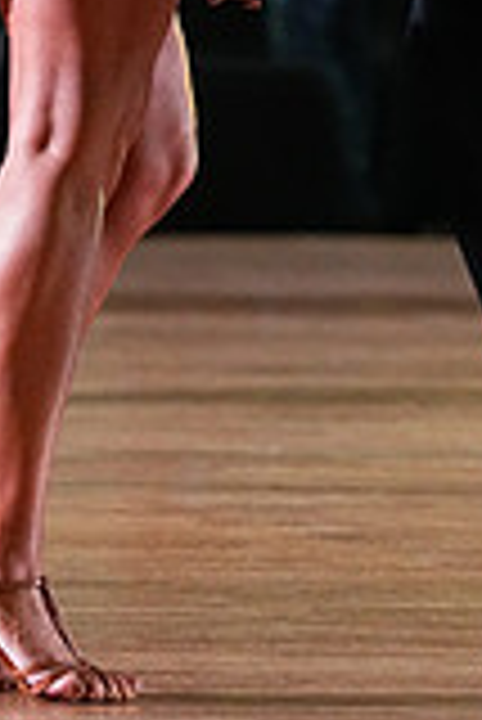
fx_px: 12464
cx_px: 439
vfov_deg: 3.3
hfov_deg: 2.2
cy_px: -351
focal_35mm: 622
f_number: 5
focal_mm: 172
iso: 8000
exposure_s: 1/400
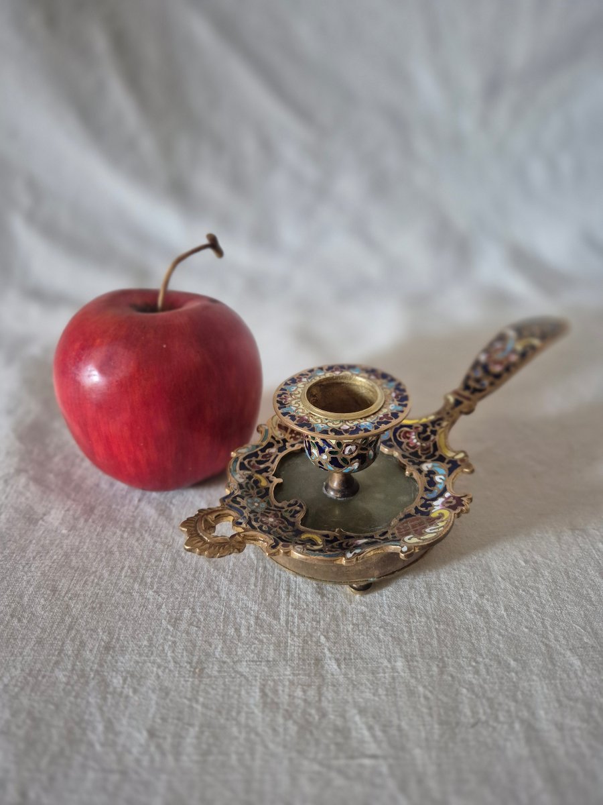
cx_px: 302
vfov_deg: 73.9
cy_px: 402
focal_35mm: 23
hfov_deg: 58.9
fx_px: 534
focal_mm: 5.4
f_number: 1.8
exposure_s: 1/100
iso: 800
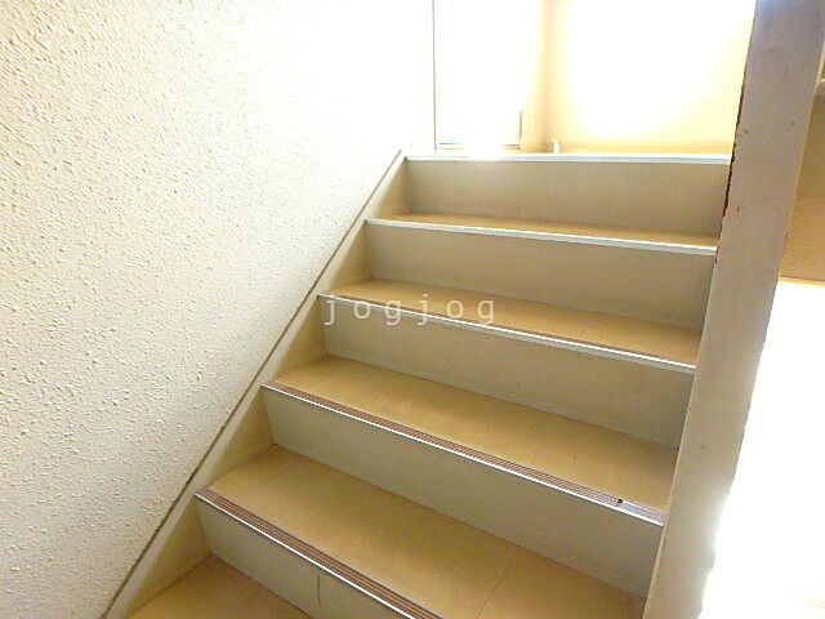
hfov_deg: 79.0
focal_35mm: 21
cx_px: 412
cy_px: 310
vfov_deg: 63.4
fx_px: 500
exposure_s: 1/30
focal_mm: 3.7
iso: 640
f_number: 3.5
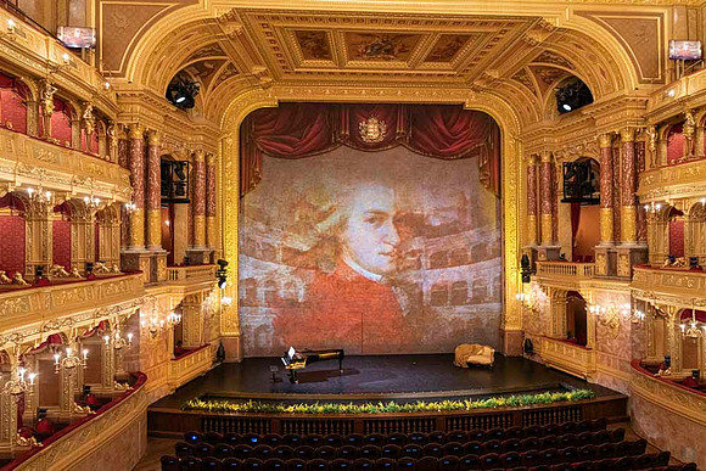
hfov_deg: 72.7
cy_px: 236
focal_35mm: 24
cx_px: 353
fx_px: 479
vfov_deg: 52.3
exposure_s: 1/50
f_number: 4
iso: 5000
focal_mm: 24
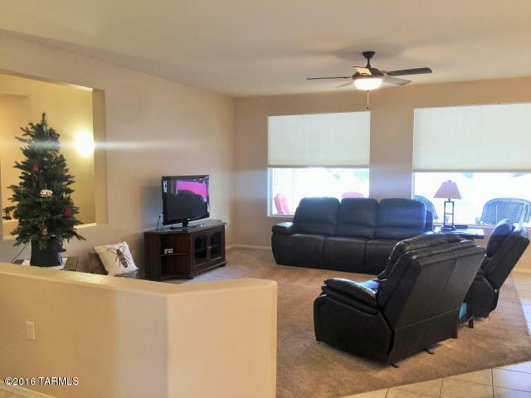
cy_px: 199
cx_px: 266
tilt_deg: -3.3
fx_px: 445
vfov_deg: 48.2
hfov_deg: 61.7
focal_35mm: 29
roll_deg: -0.7
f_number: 2.2
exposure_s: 1/15
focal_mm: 4.15
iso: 50
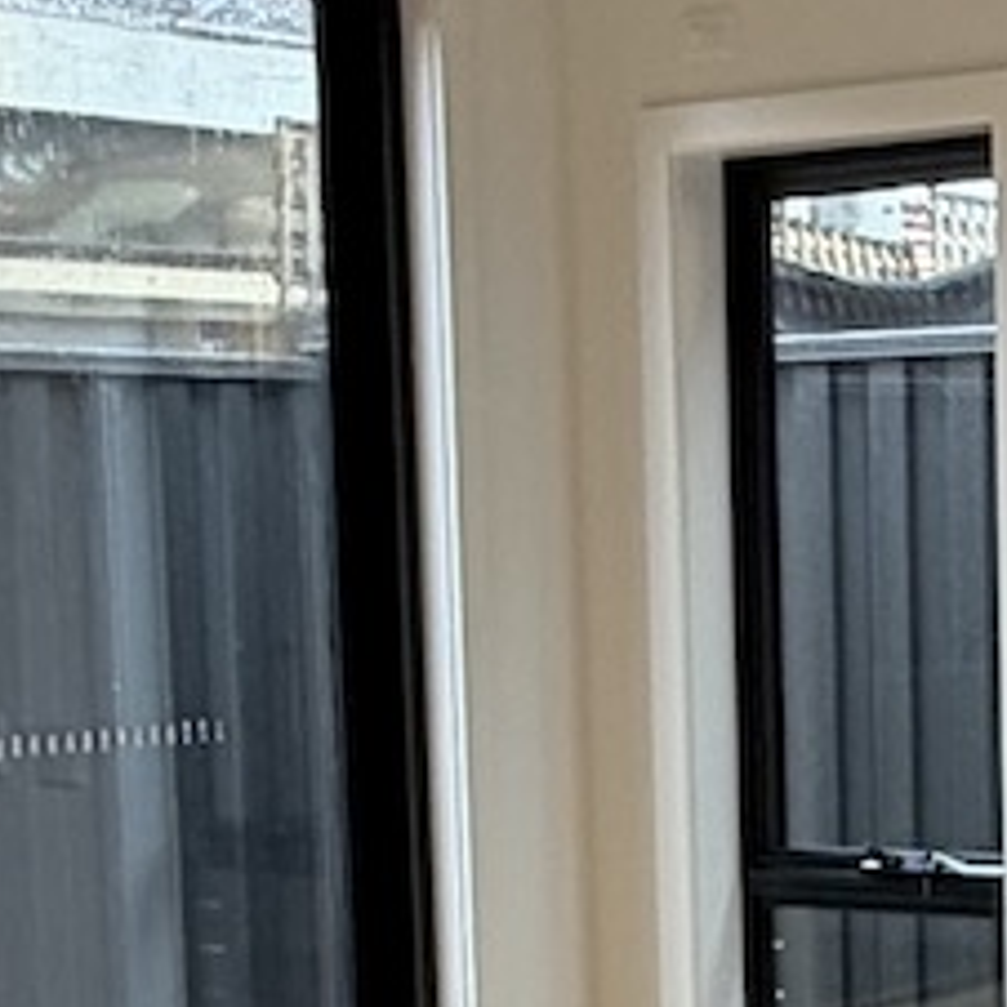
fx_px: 3456
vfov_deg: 16.3
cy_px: 945
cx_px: 962
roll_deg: +1.5
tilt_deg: -8.3
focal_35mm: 105
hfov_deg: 16.3
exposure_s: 1/121
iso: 64
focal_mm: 2.22
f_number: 2.2
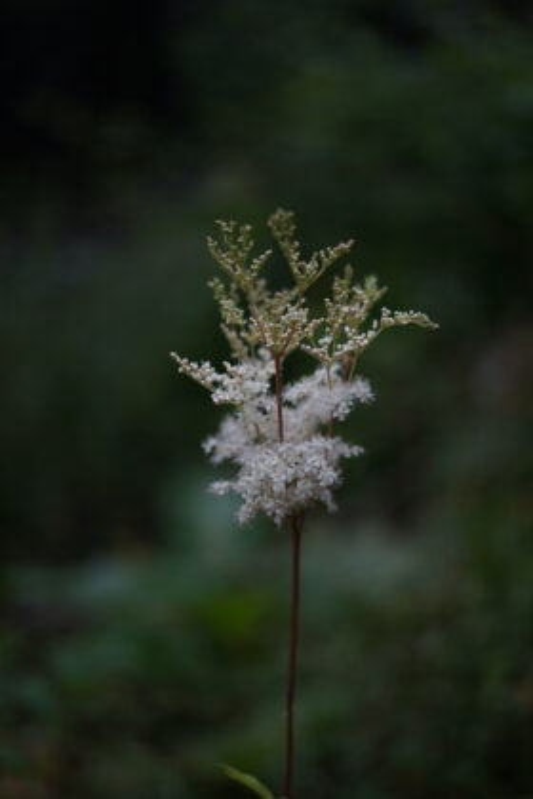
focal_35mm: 50
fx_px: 1110
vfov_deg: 39.6
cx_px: 266
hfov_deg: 27.0
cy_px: 400
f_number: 1.8
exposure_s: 1/800
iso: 100
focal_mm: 50
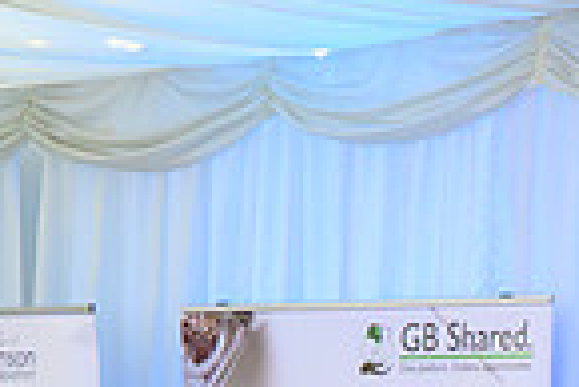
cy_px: 718
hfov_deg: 6.0
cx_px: 1050
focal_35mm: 335
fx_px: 5393
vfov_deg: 4.1
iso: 12800
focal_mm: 84
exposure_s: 1/200
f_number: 2.8
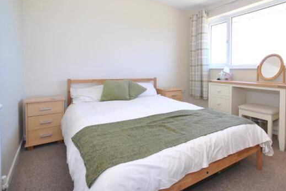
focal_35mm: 19
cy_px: 73
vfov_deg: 63.8
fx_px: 151
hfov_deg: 85.8
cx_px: 172
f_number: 6.3
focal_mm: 10
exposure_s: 1/15
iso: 140
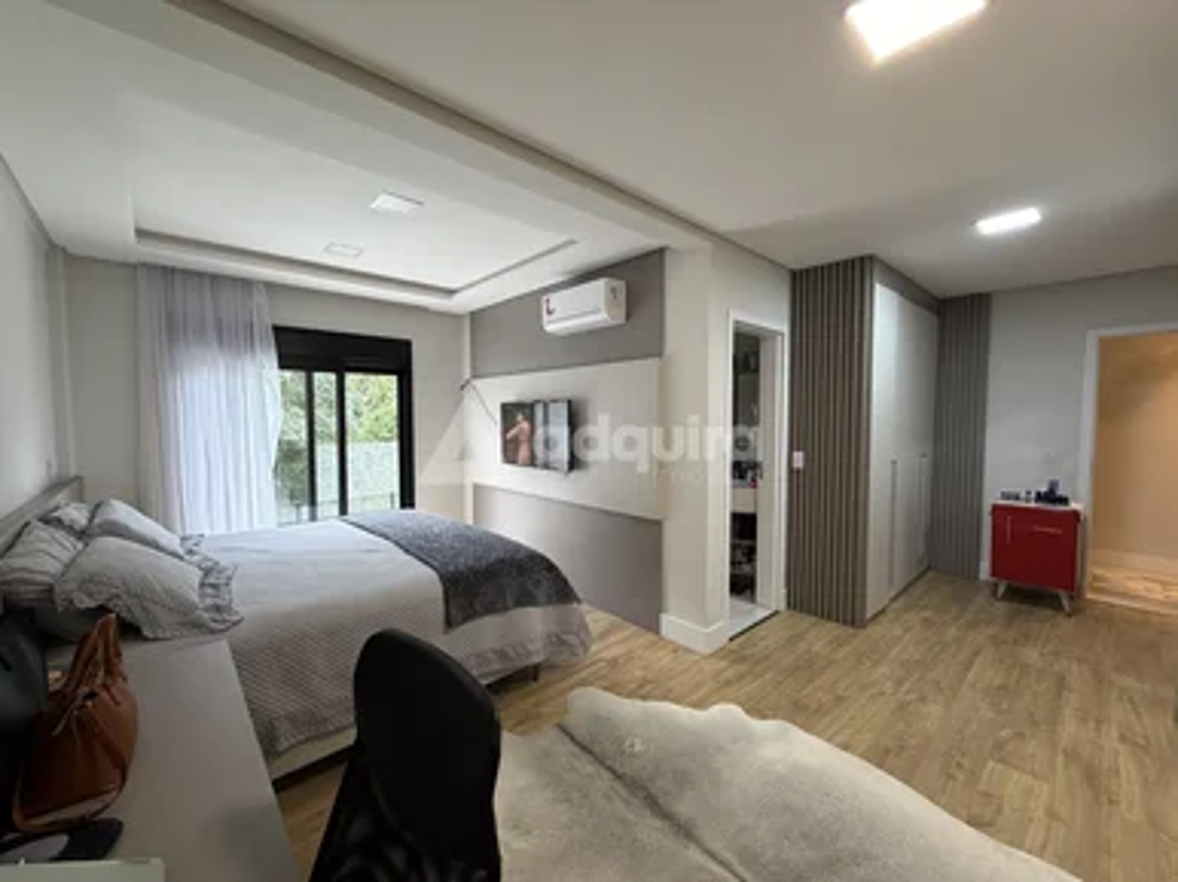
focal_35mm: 14
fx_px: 476
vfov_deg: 85.6
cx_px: 589
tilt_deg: -4.0
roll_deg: -0.4
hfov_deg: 102.1
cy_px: 441
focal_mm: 2.22
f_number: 2.2
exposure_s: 1/60
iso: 200
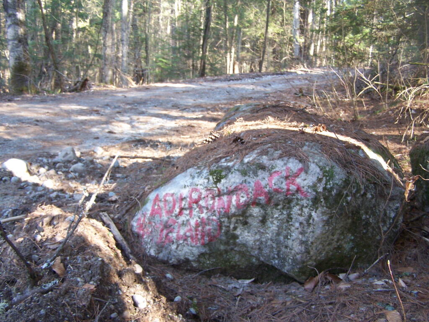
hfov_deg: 49.0
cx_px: 214
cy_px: 161
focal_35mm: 38
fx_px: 471
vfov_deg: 37.7
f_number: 2.8
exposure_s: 1/30
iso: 100
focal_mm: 6.3
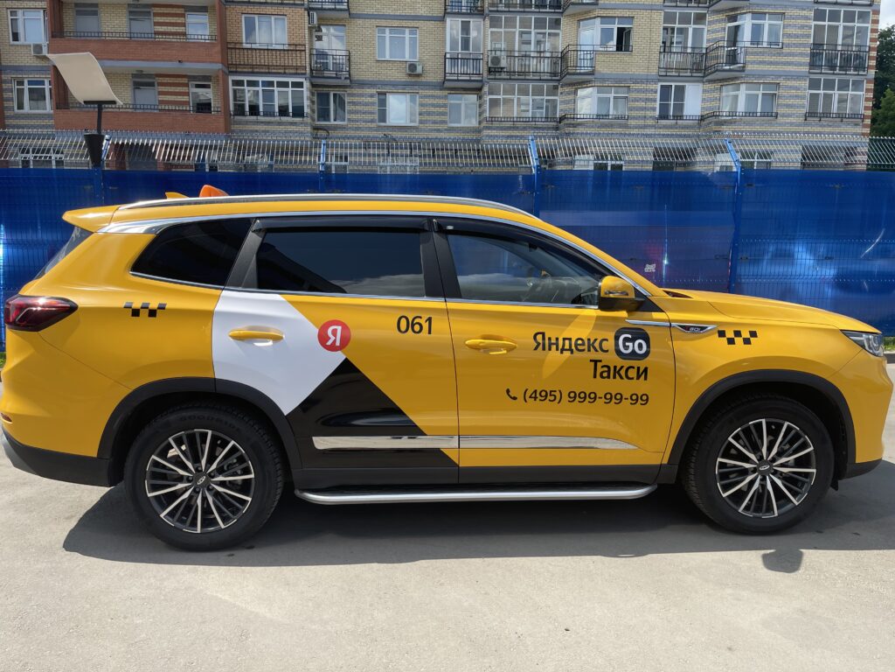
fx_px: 672
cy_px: 336
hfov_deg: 67.3
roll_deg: -0.3
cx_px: 448
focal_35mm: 26
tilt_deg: -10.0
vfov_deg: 53.1
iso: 32
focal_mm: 5.1
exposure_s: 1/1852
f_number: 1.6
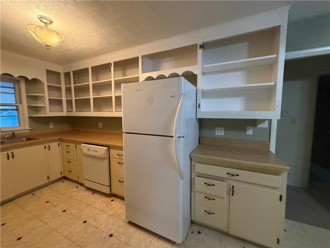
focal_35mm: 14
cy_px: 124
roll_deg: -0.2
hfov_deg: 102.1
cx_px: 165
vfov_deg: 85.7
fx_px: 133
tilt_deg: -4.0
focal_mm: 2.22
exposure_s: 1/60
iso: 500
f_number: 2.2
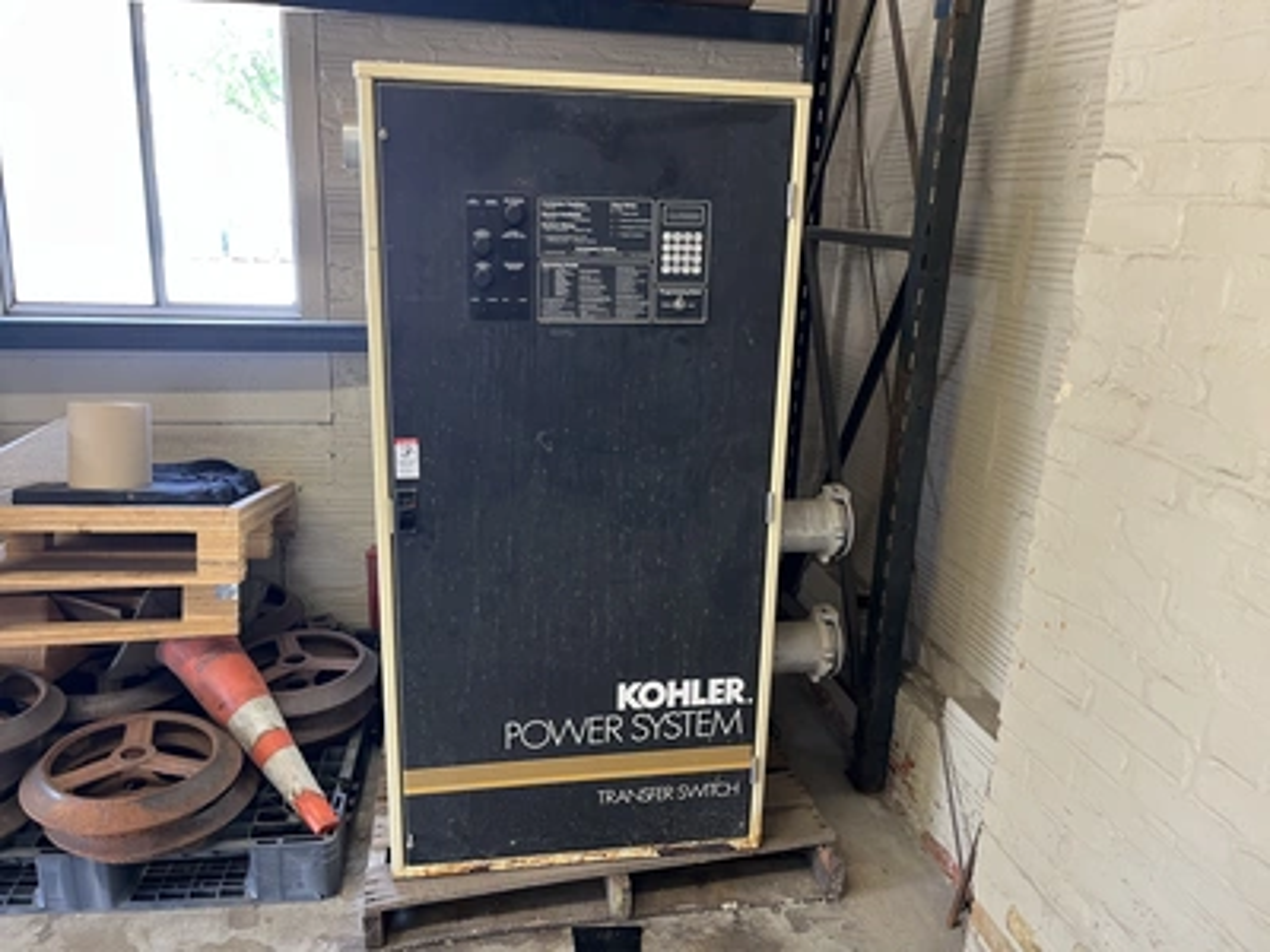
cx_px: 635
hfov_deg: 67.3
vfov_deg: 53.1
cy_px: 476
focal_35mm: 26
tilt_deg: -18.0
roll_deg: +0.0
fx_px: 954
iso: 125
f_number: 1.6
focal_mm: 5.1
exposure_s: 1/60
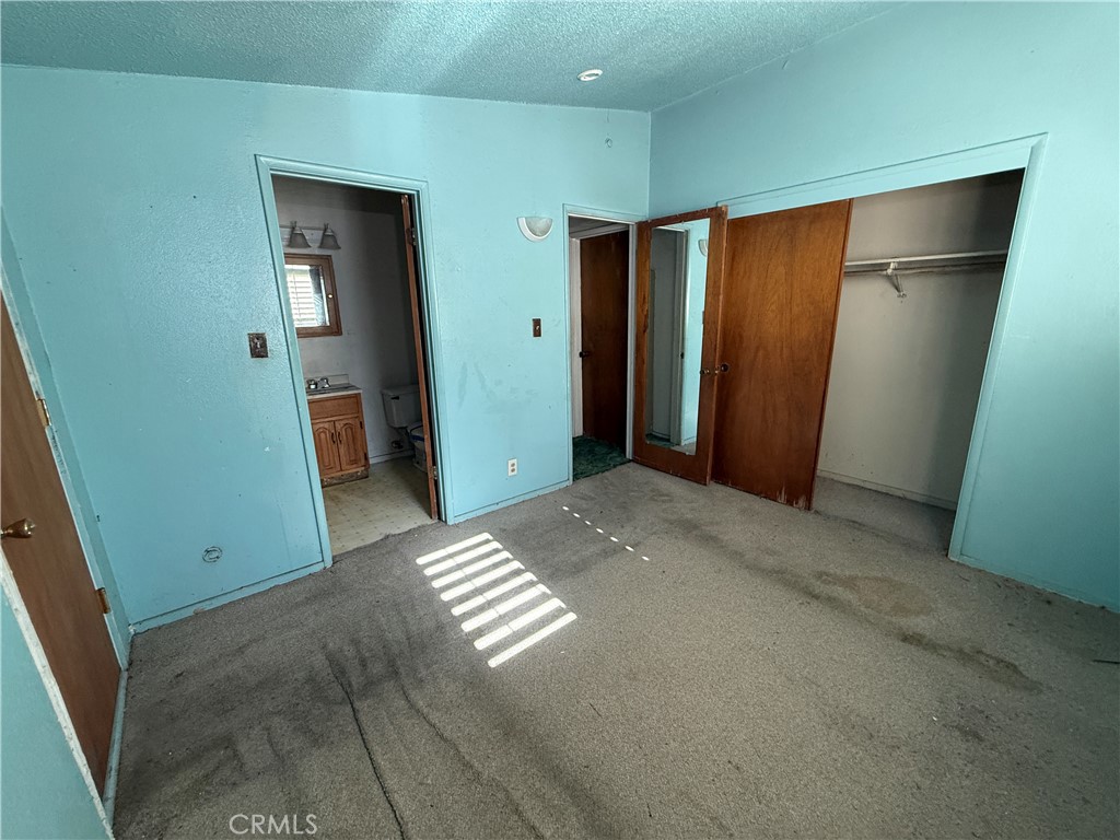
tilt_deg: -13.6
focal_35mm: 14
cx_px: 560
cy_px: 420
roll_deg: +0.8
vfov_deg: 85.7
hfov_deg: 102.1
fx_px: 453
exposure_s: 1/65
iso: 320
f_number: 2.2
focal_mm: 2.22
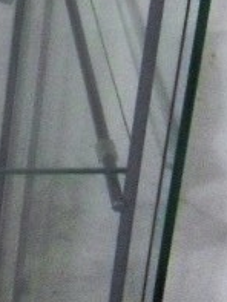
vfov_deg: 9.6
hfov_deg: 7.7
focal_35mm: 182
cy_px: -434
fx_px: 1590
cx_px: -279
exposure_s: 1/15
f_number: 3.2
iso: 400
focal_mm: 6.3
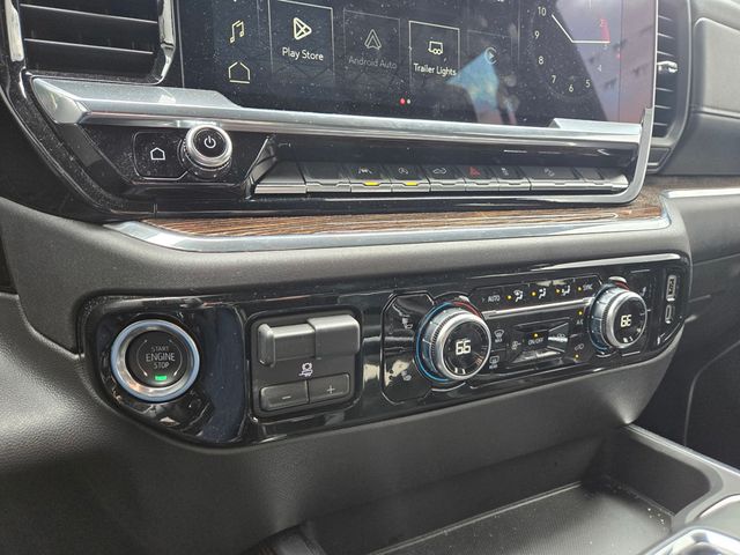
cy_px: 278
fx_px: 492
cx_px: 370
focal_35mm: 23
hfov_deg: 73.9
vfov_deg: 58.9
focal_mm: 5.4
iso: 160
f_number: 1.8
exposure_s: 1/100
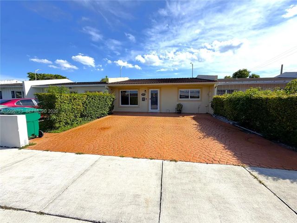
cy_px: 112
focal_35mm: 14
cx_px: 148
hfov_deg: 102.1
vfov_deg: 85.7
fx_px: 120
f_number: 2.2
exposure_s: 1/1497
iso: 20
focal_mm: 2.22
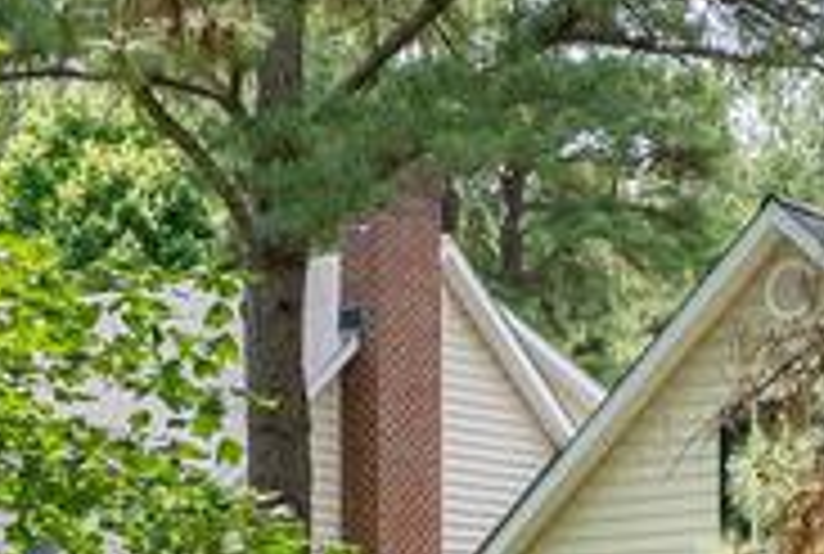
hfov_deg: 15.3
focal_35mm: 134
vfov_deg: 10.1
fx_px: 3075
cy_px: 730
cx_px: 468
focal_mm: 24
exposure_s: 1/80
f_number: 5
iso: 80
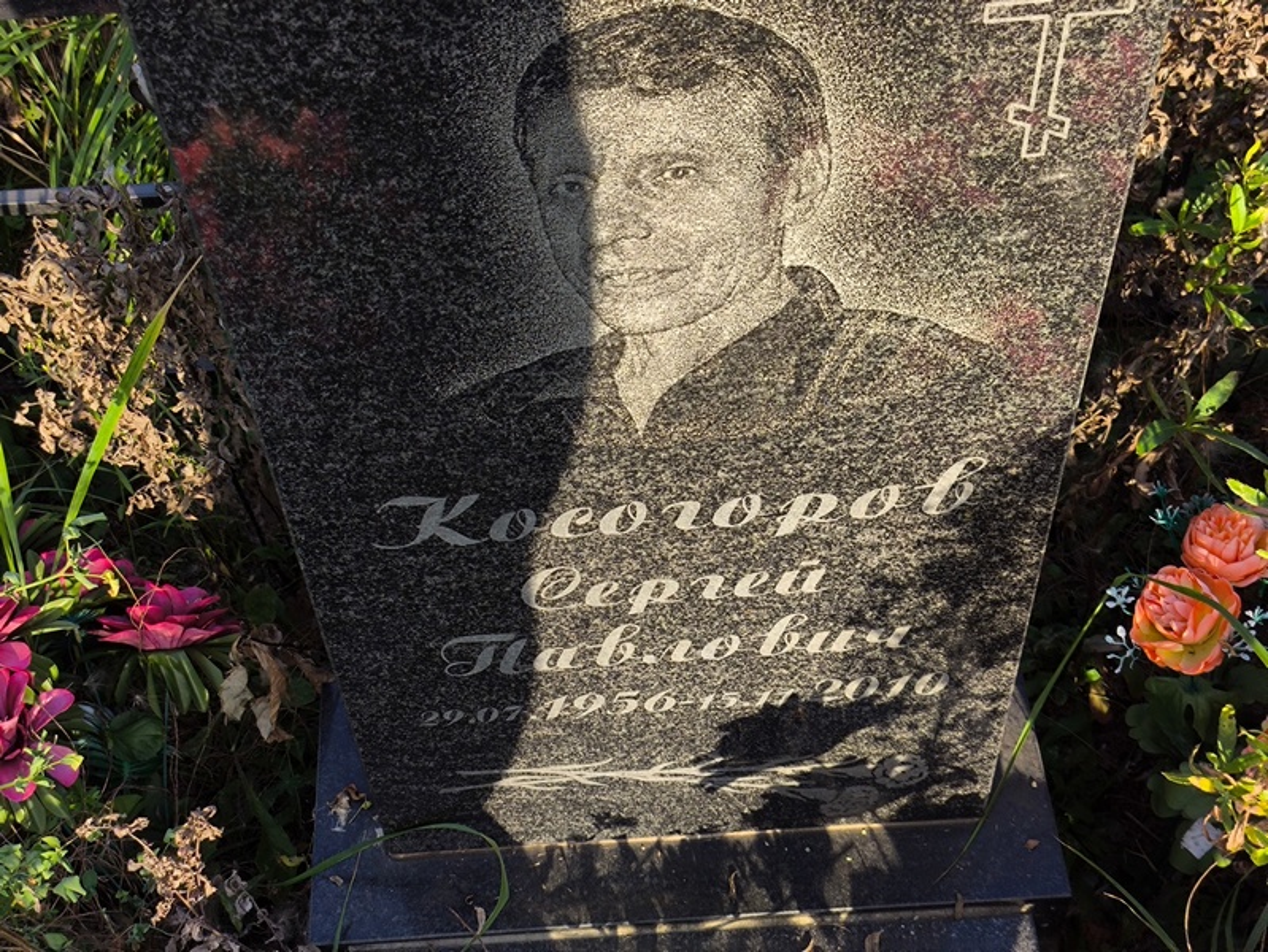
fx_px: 1832
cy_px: 476
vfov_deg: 29.1
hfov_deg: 38.2
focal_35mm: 50
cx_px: 634
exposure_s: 1/559
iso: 50
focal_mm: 4.71
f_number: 1.7
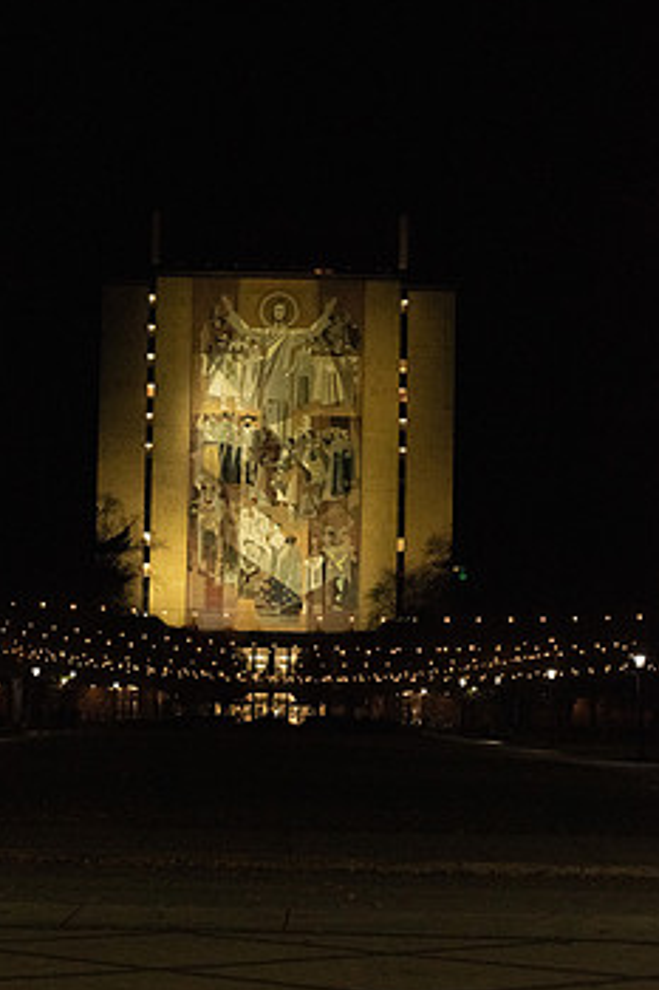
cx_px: 277
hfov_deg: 15.2
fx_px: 2474
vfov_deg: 22.6
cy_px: 549
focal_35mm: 90
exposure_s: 1/500
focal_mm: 70
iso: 6400
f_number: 4
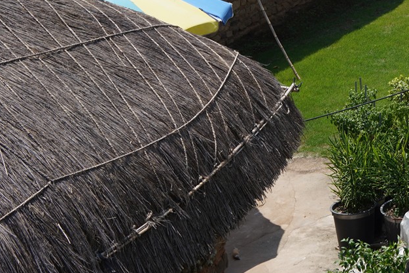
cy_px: -39
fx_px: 1273
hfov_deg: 17.3
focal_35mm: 112
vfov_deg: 12.0
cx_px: 509
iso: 100
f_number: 13
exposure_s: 1/100
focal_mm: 35
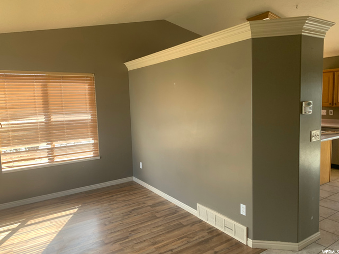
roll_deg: +2.6
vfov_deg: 53.1
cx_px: 170
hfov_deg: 67.3
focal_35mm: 26
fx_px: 255
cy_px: 127
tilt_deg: -6.9
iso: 40
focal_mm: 4.25
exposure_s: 1/122
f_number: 1.8
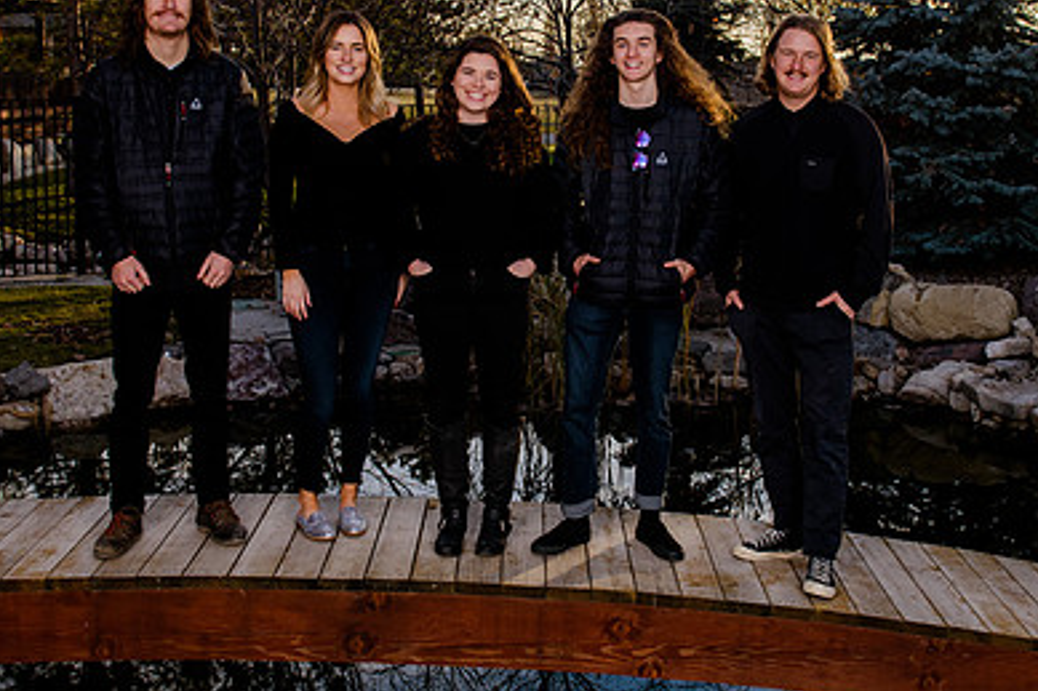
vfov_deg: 25.0
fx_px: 1556
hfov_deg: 36.9
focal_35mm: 54
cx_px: 529
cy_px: 263
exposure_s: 1/160
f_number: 8
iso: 200
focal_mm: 28
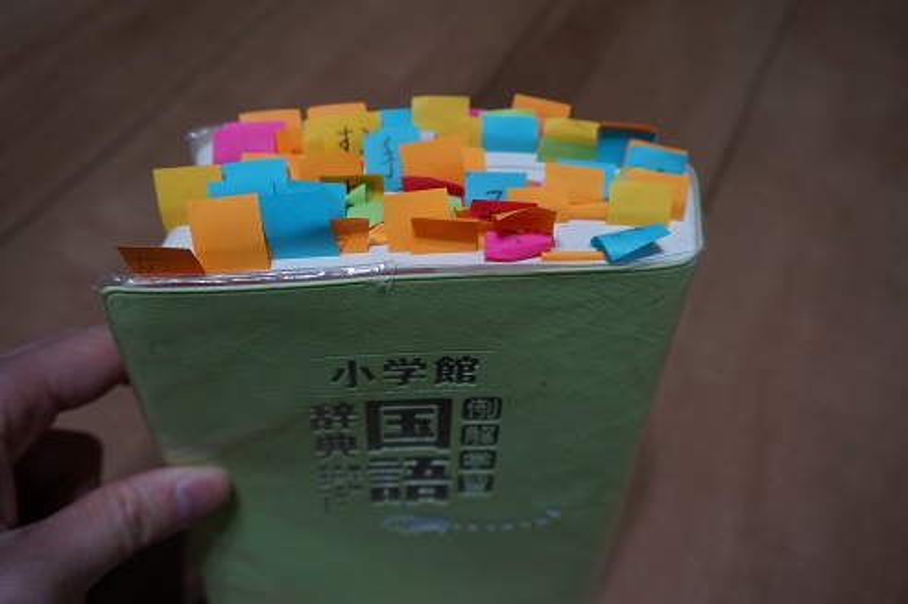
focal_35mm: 32
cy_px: 302
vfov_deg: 41.6
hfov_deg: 59.5
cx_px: 454
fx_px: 794
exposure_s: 1/60
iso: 640
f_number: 4.5
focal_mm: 21
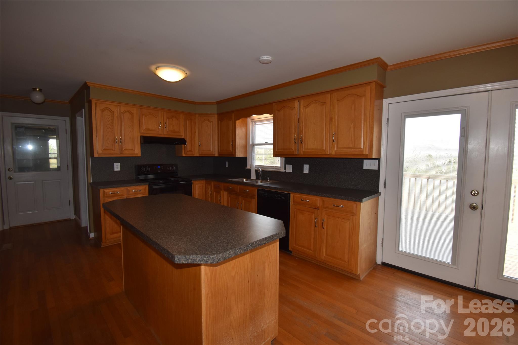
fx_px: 216
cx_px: 259
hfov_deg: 100.4
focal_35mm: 15
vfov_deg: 77.3
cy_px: 172
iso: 360
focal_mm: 10
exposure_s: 1/125
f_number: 5.6
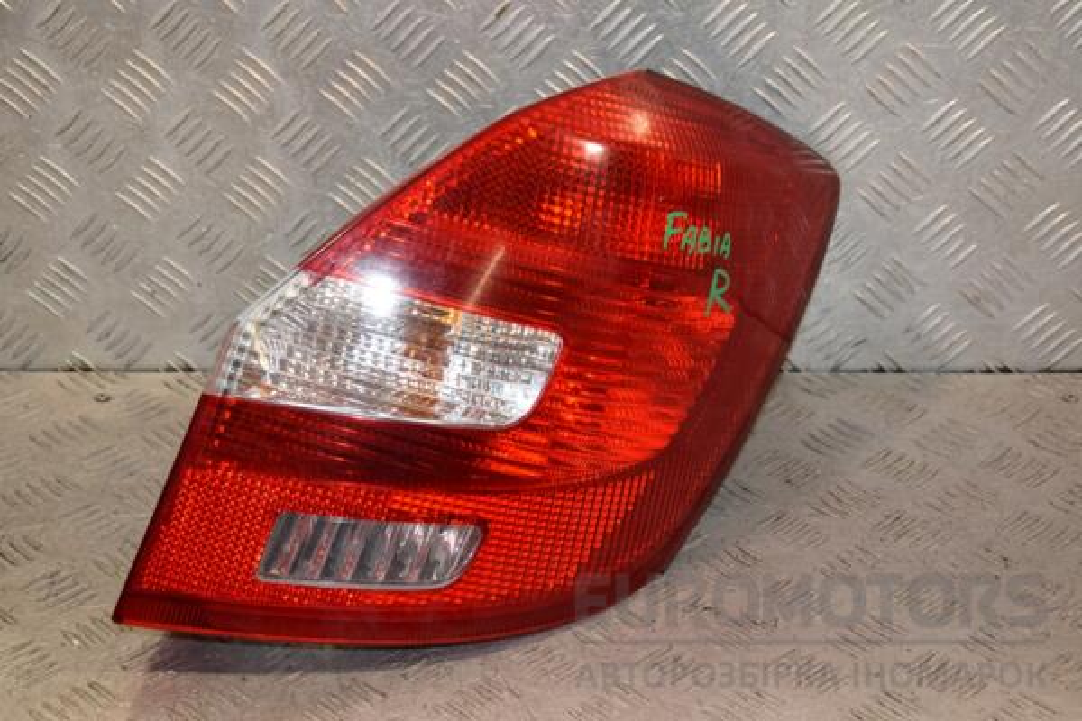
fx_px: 2164
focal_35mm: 72
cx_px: 541
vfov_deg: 18.9
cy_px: 360
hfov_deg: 28.1
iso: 800
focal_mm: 48
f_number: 5.6
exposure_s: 1/200
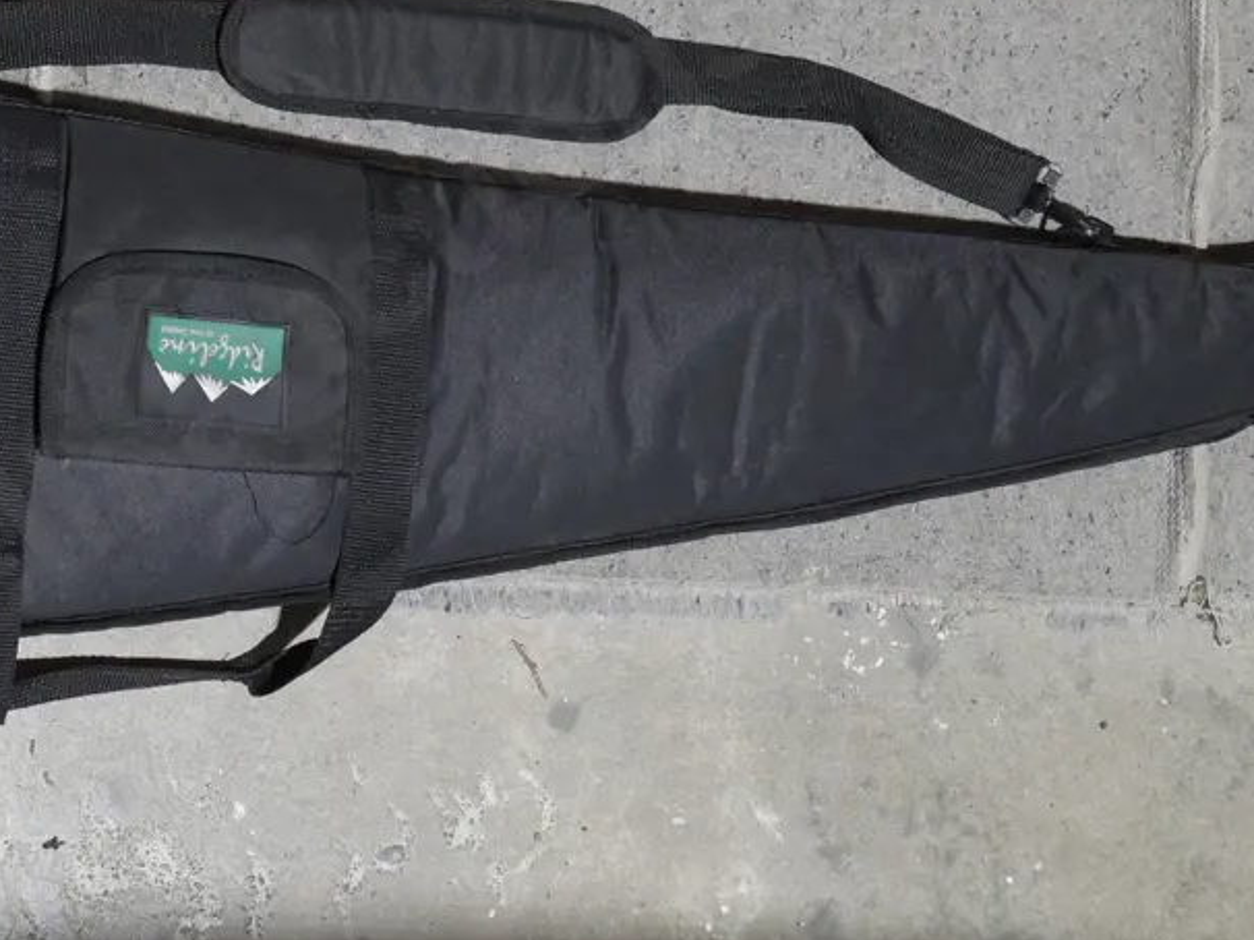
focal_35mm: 71
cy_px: 337
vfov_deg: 20.7
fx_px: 2571
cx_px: 310
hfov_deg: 27.0
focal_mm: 21
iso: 1600
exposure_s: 1/60
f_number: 7.1
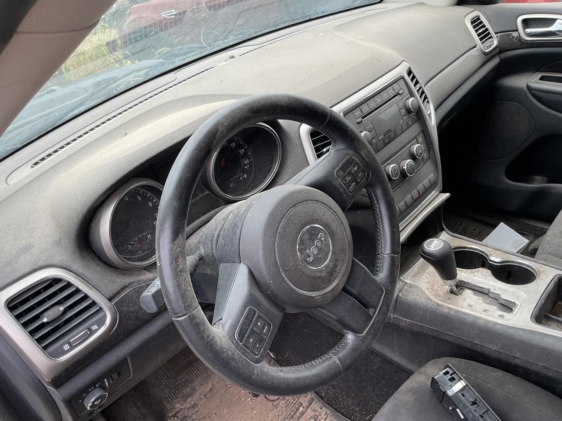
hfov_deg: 61.7
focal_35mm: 29
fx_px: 471
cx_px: 281
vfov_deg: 48.2
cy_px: 210
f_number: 1.8
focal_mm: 3
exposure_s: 1/295
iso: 16
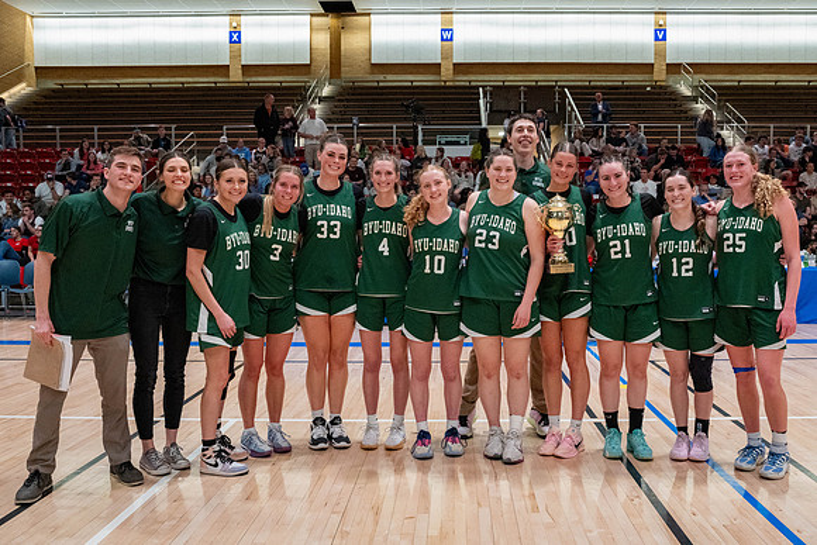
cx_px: 448
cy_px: 267
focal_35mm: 32
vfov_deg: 41.6
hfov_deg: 59.2
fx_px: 717
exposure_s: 1/80
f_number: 8
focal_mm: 26
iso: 6400
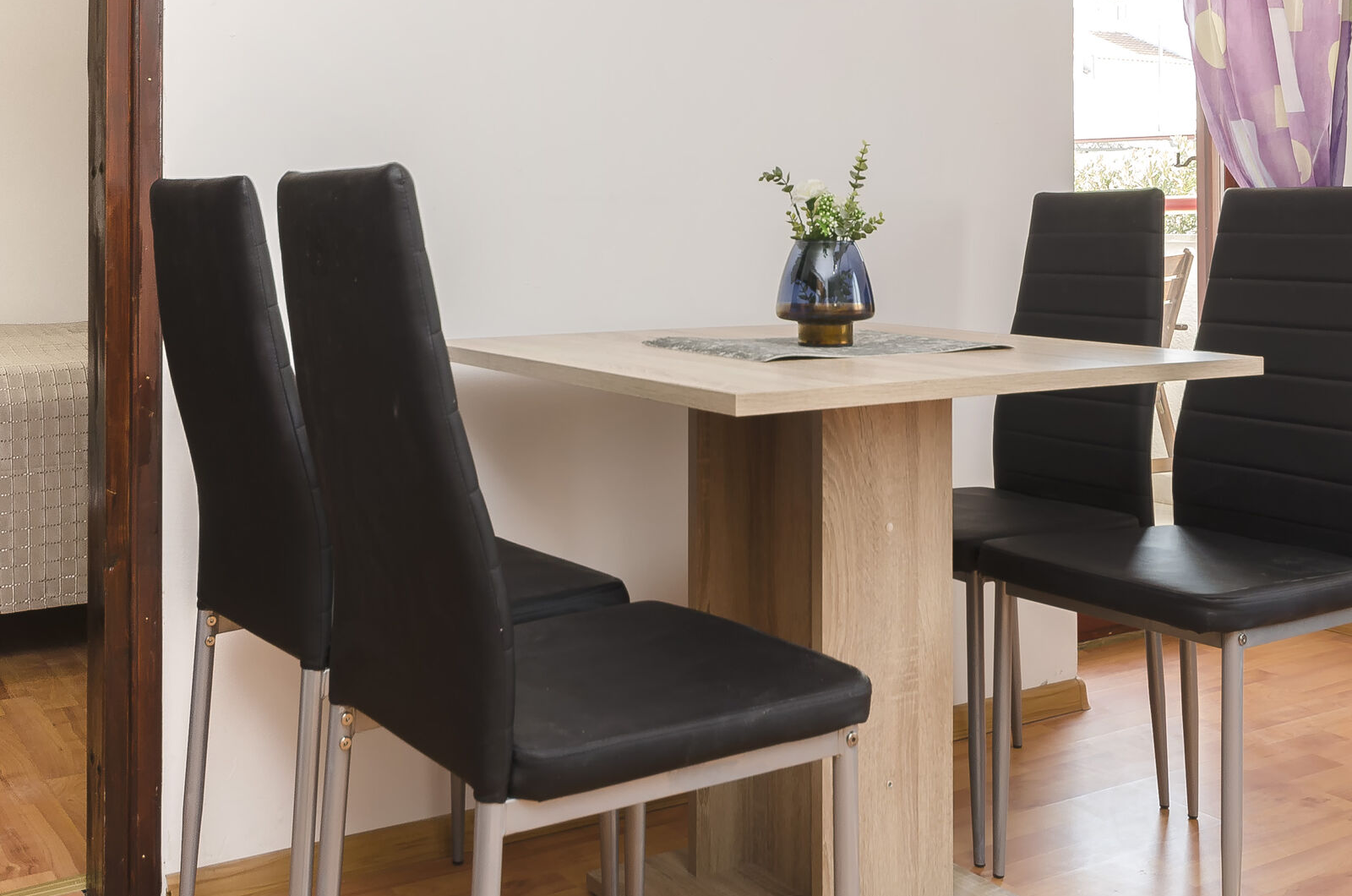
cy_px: 198
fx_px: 1574
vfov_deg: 31.1
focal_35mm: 42
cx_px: 676
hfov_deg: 46.5
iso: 160
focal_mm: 16
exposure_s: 1/20
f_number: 7.1
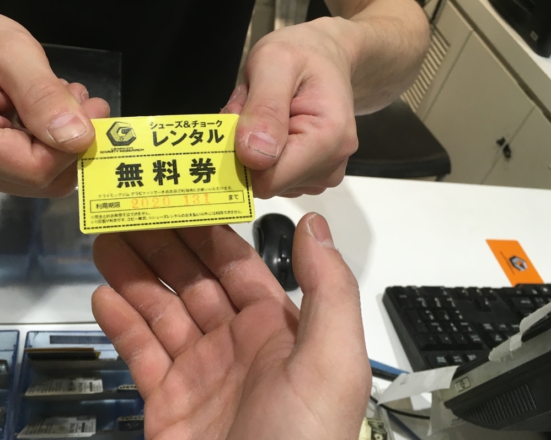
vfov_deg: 43.3
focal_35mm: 34
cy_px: 199
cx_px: 238
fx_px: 554
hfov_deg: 52.7
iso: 40
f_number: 2.2
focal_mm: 4.15
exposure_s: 1/30
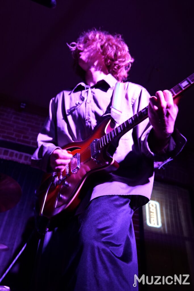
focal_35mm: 28
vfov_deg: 65.5
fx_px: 226
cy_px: 146
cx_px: 97
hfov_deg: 46.4
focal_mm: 28
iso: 3200
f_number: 4
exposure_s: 1/60
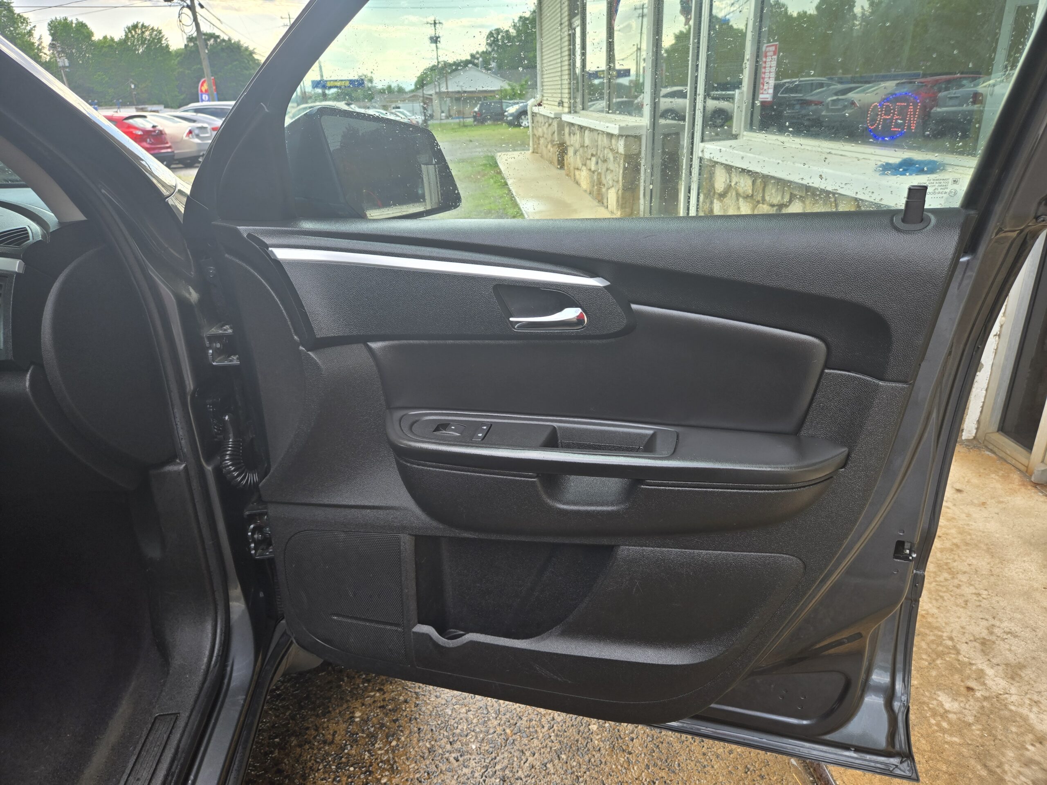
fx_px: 696
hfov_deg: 73.9
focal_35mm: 23
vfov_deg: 58.9
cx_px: 524
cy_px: 392
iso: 25
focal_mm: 5.4
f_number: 1.8
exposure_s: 1/203
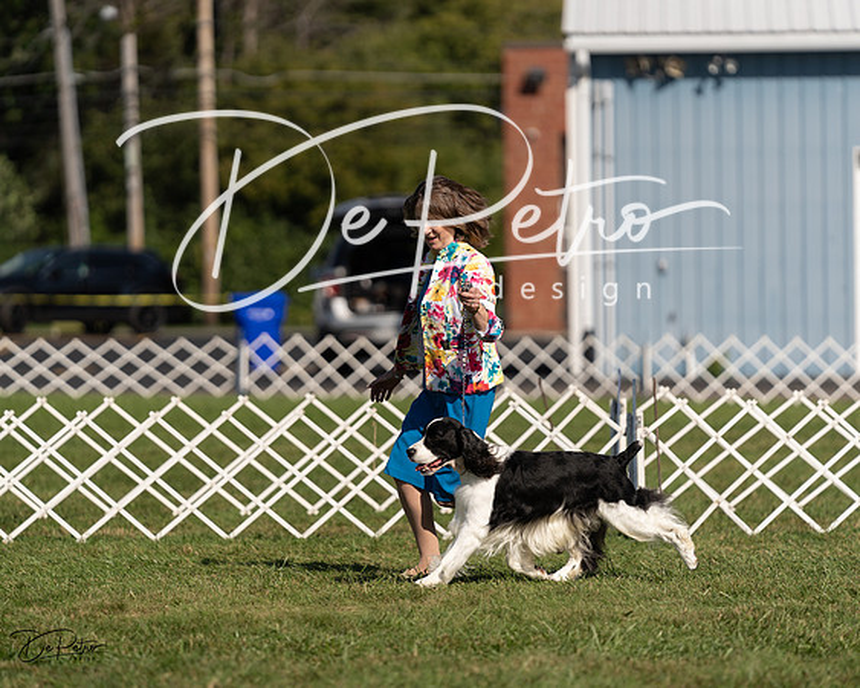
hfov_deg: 8.6
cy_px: 344
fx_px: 5731
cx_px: 430
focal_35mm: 225
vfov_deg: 6.9
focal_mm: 200
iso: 100
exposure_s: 1/2500
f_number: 3.2
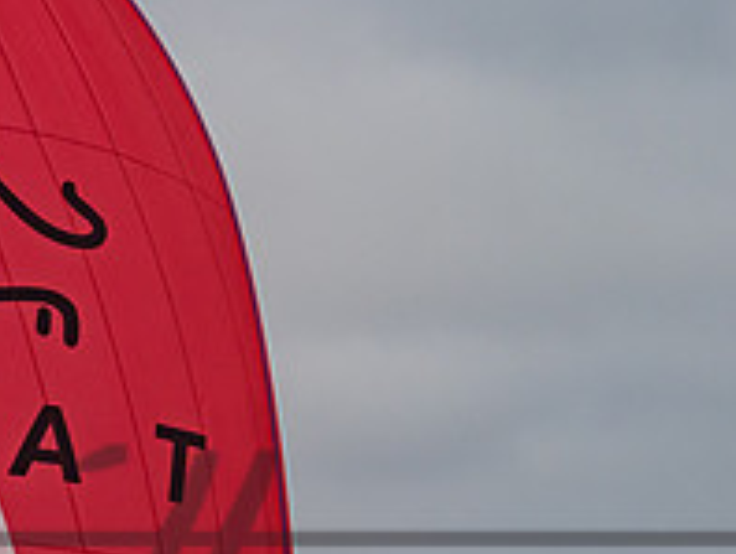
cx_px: -378
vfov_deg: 3.3
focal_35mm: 450
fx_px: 9579
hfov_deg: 4.4
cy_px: 675
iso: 160
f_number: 6.3
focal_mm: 125
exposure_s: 1/1000
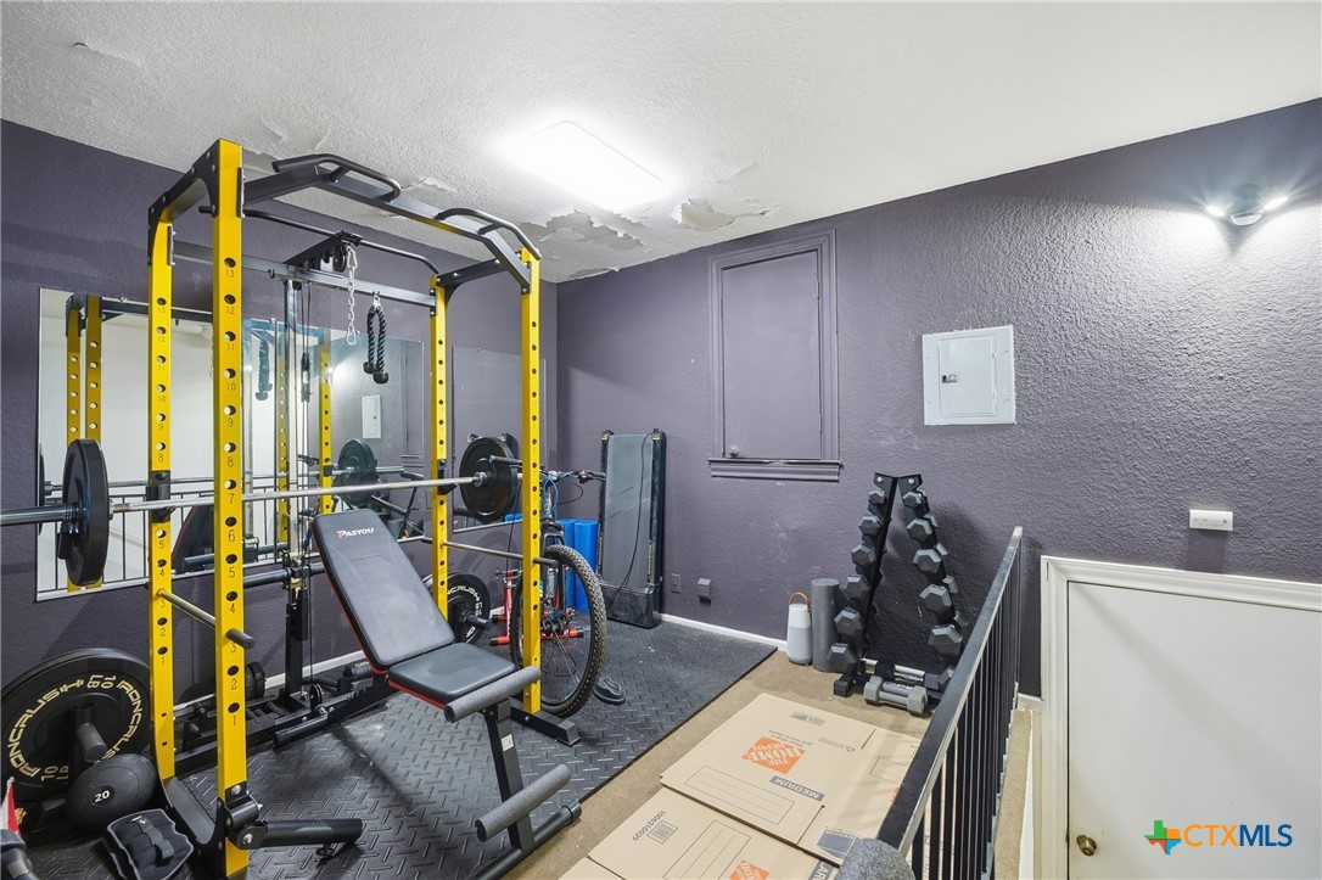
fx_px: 477
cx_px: 661
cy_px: 440
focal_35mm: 13
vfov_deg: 85.4
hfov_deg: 108.4
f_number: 6.3
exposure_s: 1/13
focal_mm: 9
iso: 200
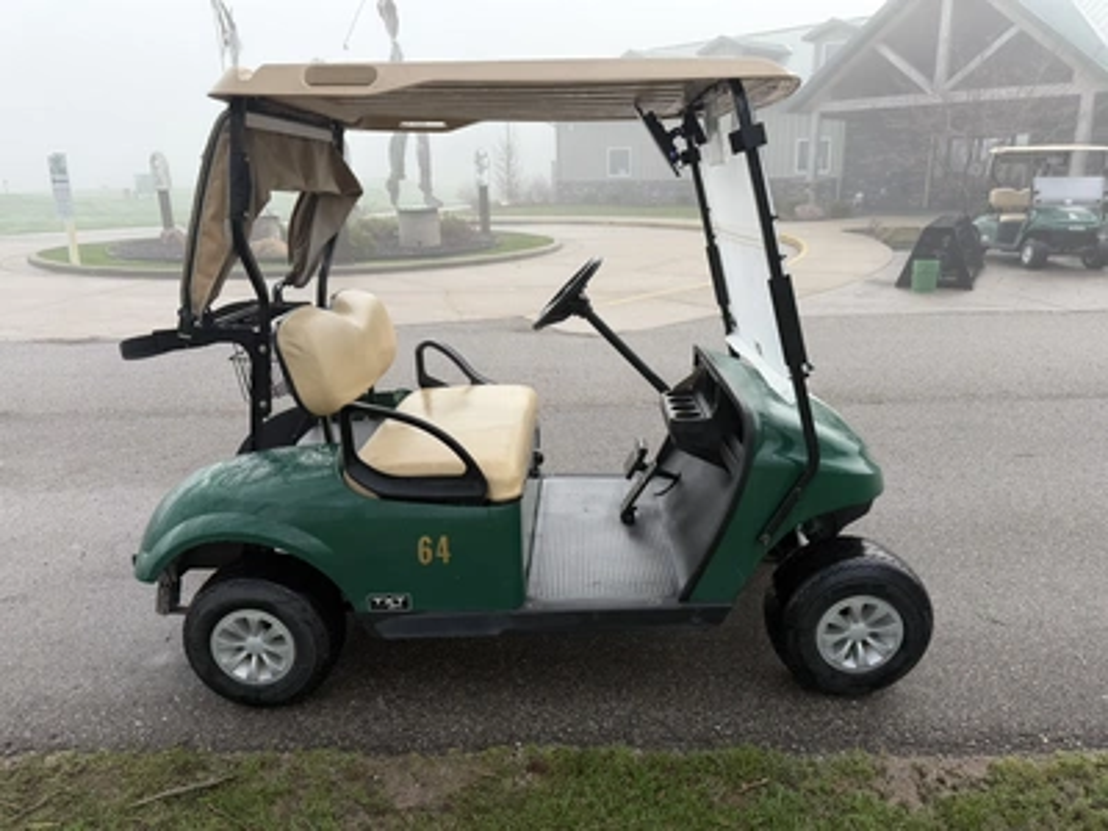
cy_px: 416
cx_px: 554
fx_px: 768
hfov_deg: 71.6
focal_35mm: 24
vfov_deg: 56.8
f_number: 1.78
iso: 80
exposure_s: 1/501
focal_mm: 6.76
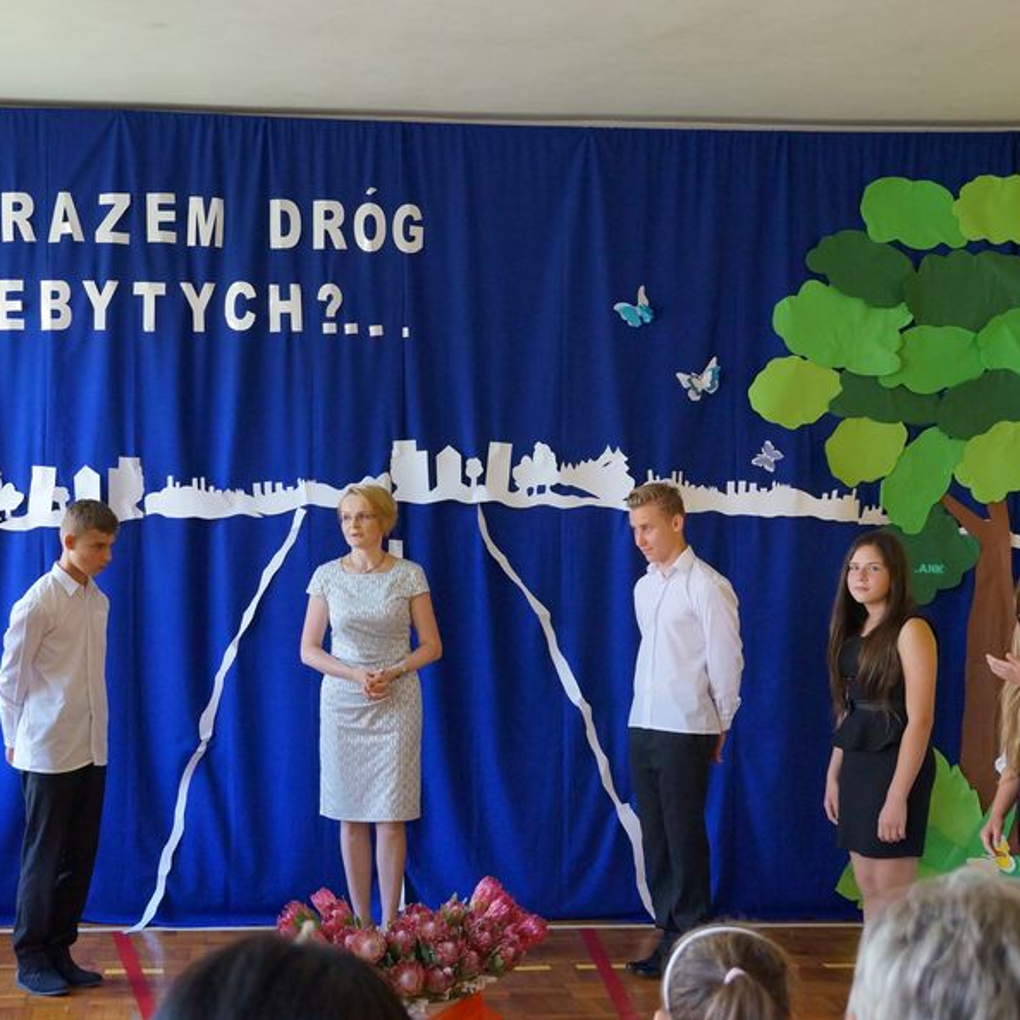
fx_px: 1934
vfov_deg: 29.6
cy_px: 509
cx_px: 378
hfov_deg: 29.4
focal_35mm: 58
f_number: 4.5
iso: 1250
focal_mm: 30
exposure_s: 1/160
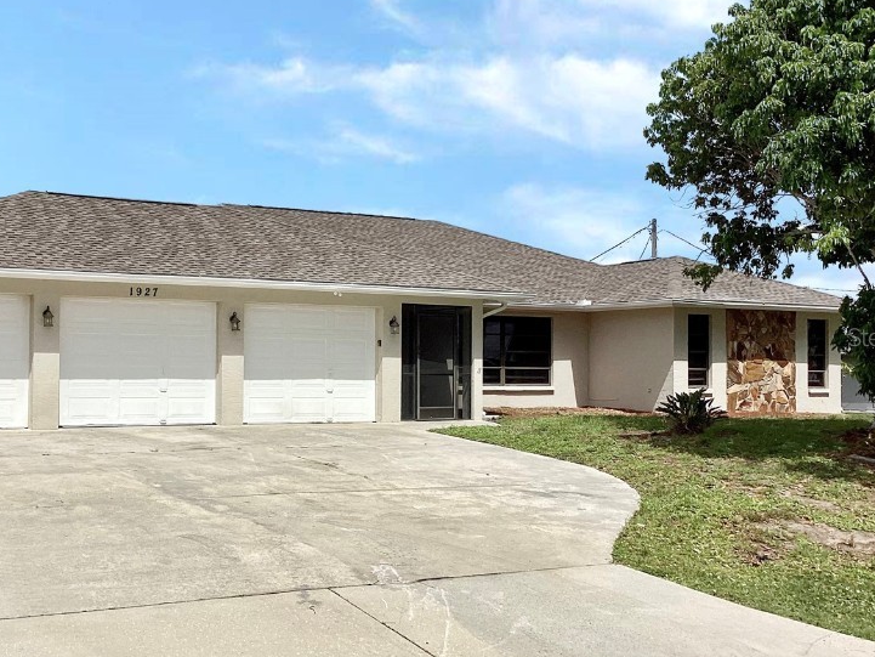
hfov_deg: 42.7
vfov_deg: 32.9
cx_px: 341
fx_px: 1112
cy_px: 336
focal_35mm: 44
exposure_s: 1/3704
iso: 25
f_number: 2.4
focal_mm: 3.3
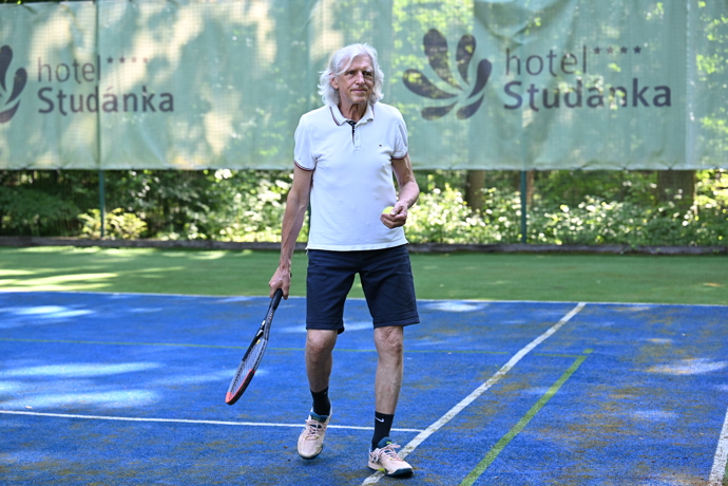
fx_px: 1577
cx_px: 364
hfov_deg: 26.0
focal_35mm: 78
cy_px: 243
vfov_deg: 17.5
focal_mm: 78
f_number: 3.5
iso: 1250
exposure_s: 1/640
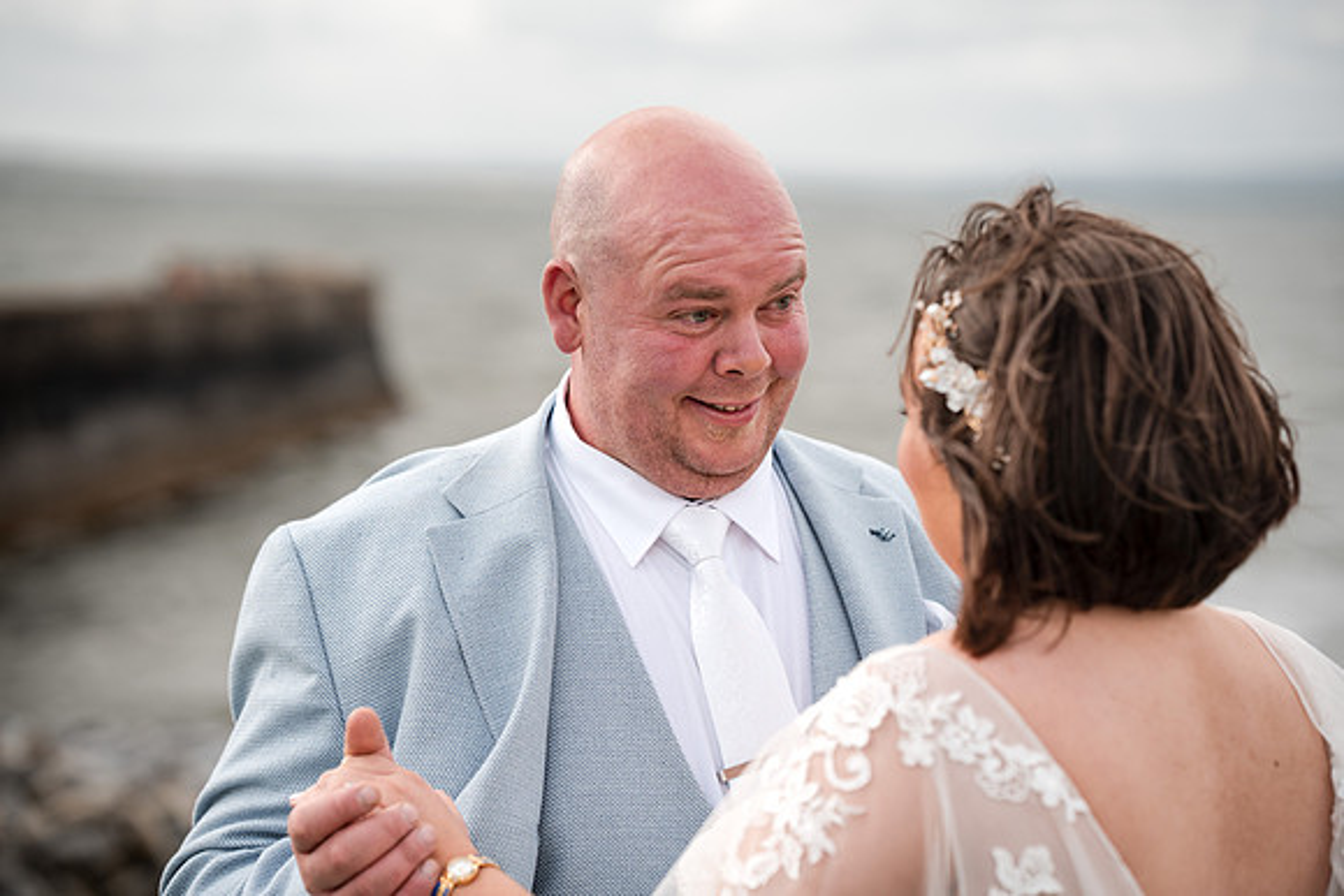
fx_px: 3174
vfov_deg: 16.1
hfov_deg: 23.9
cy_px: 448
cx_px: 672
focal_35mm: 85
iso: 100
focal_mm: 85
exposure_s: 1/1250
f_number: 2.8
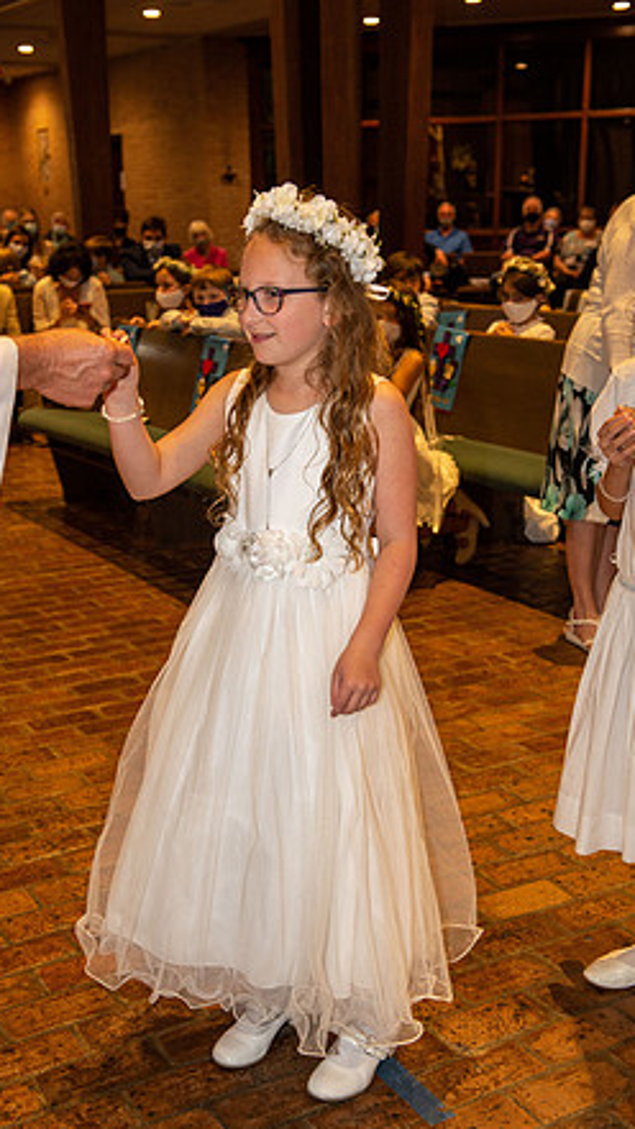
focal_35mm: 48
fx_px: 1437
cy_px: 573
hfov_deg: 24.9
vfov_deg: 42.9
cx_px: 288
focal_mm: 45
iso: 1600
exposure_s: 1/125
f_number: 5
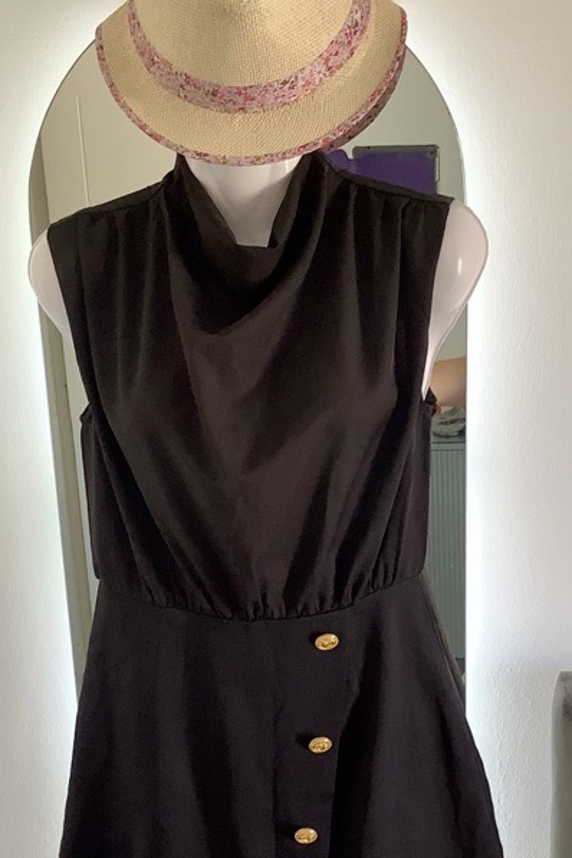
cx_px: 247
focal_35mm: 54
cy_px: 565
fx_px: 1287
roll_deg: +1.4
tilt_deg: -15.9
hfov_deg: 25.0
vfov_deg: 36.5
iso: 64
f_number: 2.4
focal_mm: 3.3
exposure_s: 1/50
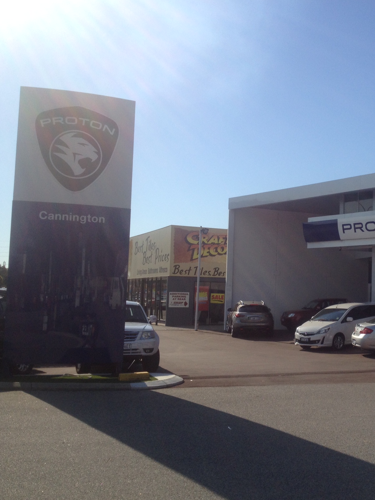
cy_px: 250
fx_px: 679
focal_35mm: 47
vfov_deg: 40.4
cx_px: 331
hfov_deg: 29.7
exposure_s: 1/2907
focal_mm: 4.28
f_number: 2.4
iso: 50
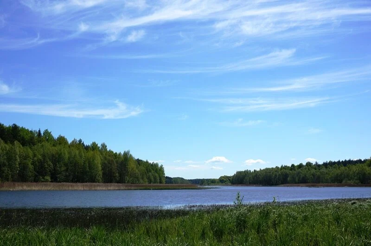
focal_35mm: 45
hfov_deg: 43.7
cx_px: 186
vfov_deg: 29.8
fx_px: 463
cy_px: 123
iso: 100
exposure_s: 1/200
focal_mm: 30
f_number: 13
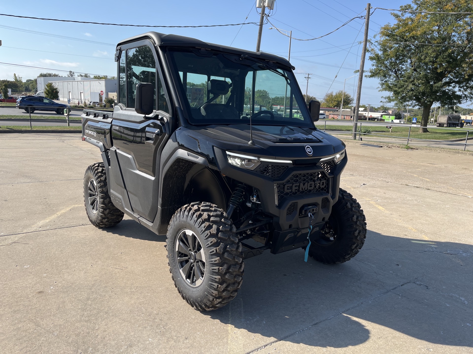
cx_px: 236
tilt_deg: -12.4
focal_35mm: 26
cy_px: 177
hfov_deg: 67.3
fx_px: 355
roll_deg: -3.0
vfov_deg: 53.1
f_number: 1.6
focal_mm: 5.1
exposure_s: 1/1957
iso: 50
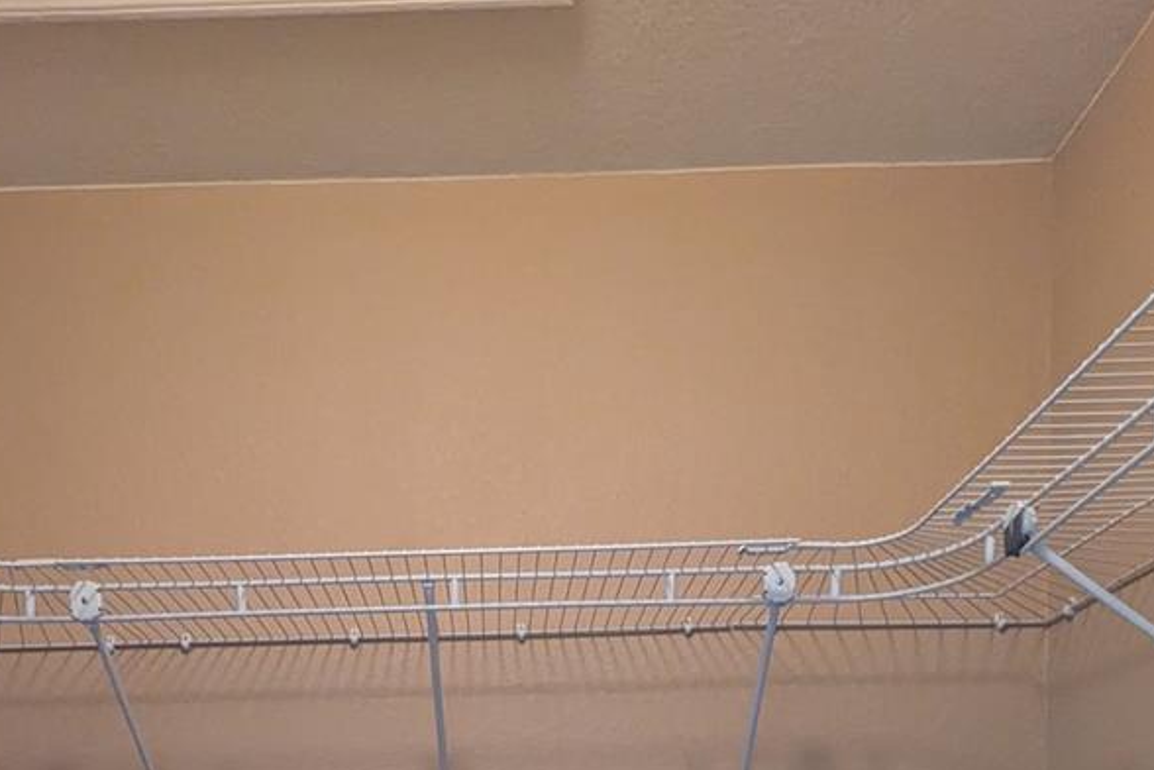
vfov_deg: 30.2
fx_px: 1090
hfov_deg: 55.5
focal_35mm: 34
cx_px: 482
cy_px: 1018
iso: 237
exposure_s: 1/24
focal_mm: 2.35
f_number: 2.2
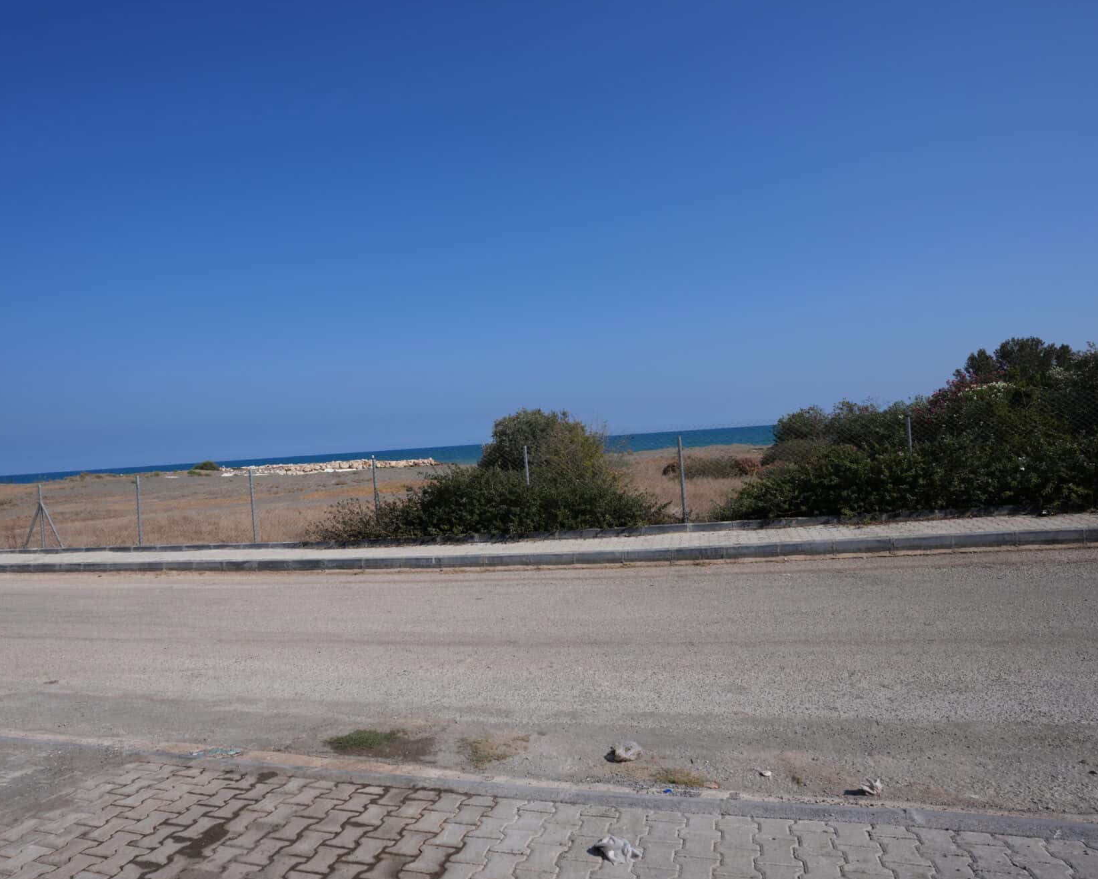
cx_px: 486
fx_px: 683
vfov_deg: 65.5
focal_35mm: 21
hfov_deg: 77.3
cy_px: 442
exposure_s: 1/500
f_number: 8
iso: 100
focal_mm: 18
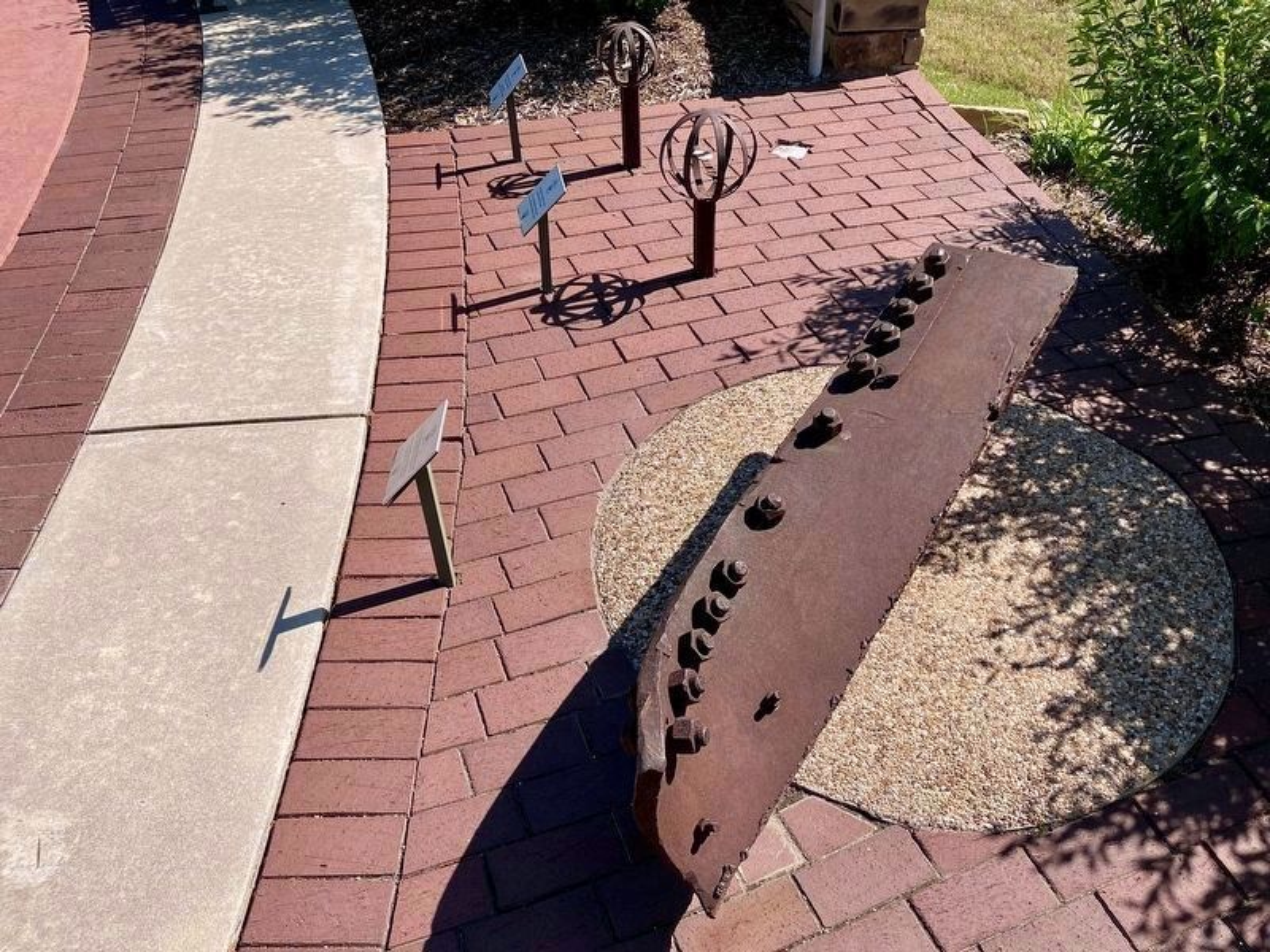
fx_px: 1027
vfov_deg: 49.7
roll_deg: +4.3
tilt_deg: -41.9
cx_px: 635
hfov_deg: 63.4
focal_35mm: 28
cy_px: 476
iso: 20
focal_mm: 3.99
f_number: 1.8
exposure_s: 1/2000
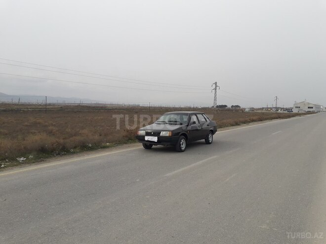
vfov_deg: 51.4
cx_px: 163
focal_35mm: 27
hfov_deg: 65.3
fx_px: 254
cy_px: 122
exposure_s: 1/1590
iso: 40
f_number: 1.9
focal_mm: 3.6
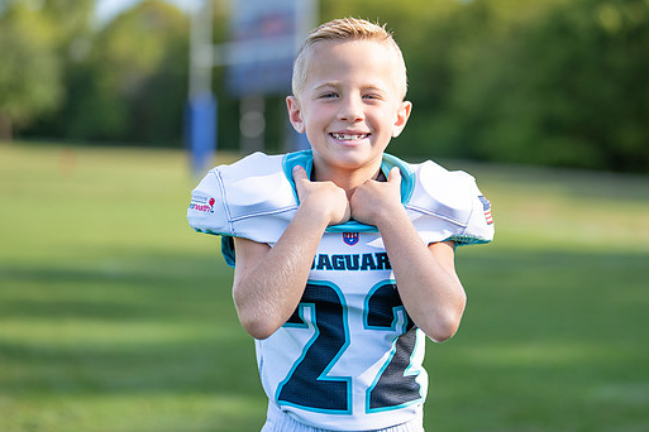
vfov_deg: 18.4
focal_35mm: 74
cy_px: 193
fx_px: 1334
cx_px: 353
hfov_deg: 27.3
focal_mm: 50
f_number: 1.2
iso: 100
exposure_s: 1/3200
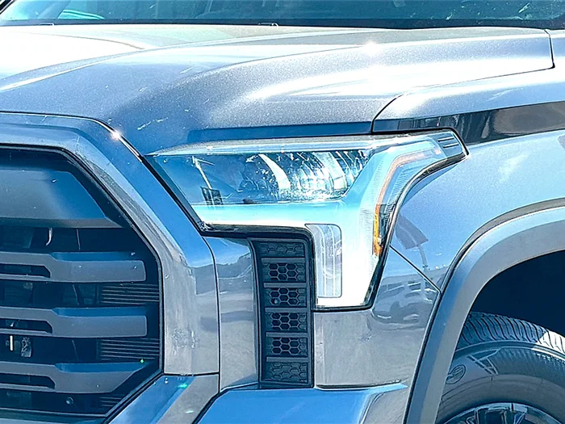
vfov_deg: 14.8
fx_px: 1632
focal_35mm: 100
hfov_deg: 19.6
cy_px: 212
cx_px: 282
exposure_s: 1/2037
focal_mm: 6.86
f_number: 1.78
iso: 64
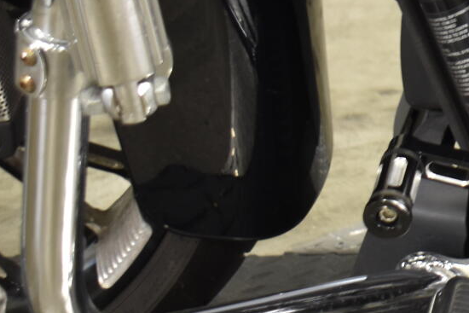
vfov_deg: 6.3
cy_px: -64
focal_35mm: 218
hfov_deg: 9.0
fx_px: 2841
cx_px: 845
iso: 400
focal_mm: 40
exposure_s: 1/8
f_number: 4.8
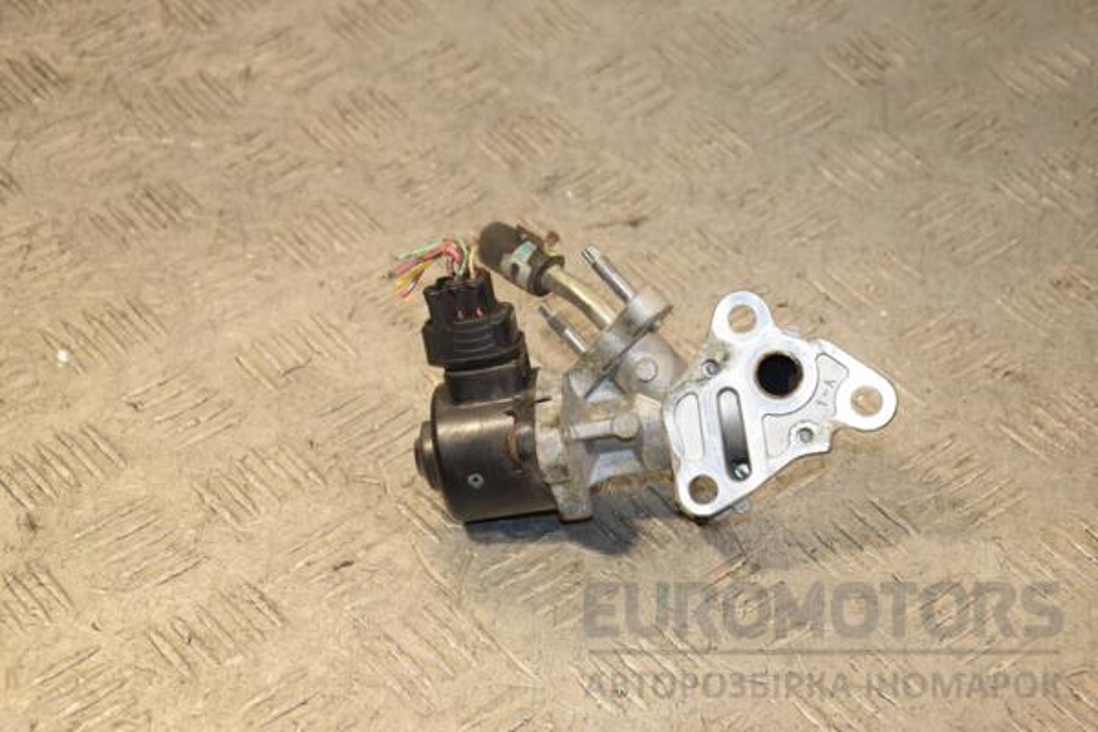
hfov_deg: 23.4
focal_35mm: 87
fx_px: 2653
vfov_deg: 15.7
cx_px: 549
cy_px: 366
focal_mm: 58
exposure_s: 1/200
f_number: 6.3
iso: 800
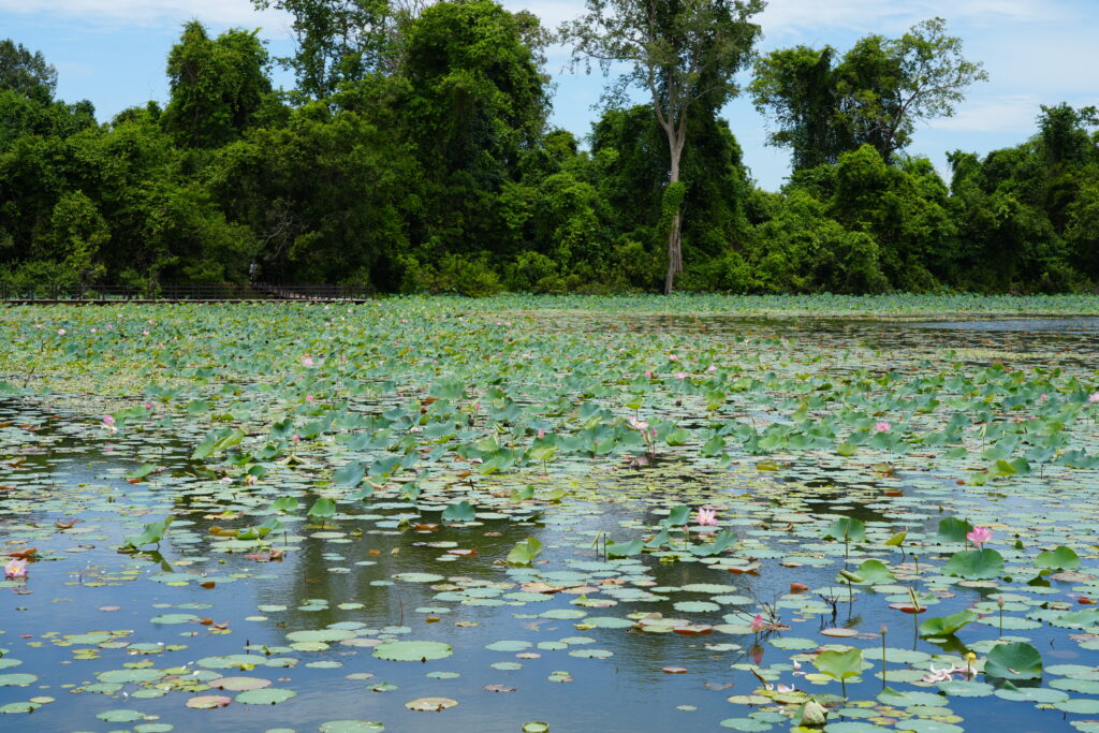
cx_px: 550
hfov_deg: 35.6
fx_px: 1710
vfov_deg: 24.2
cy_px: 366
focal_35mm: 56
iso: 100
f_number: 10
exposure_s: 1/160
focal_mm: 56
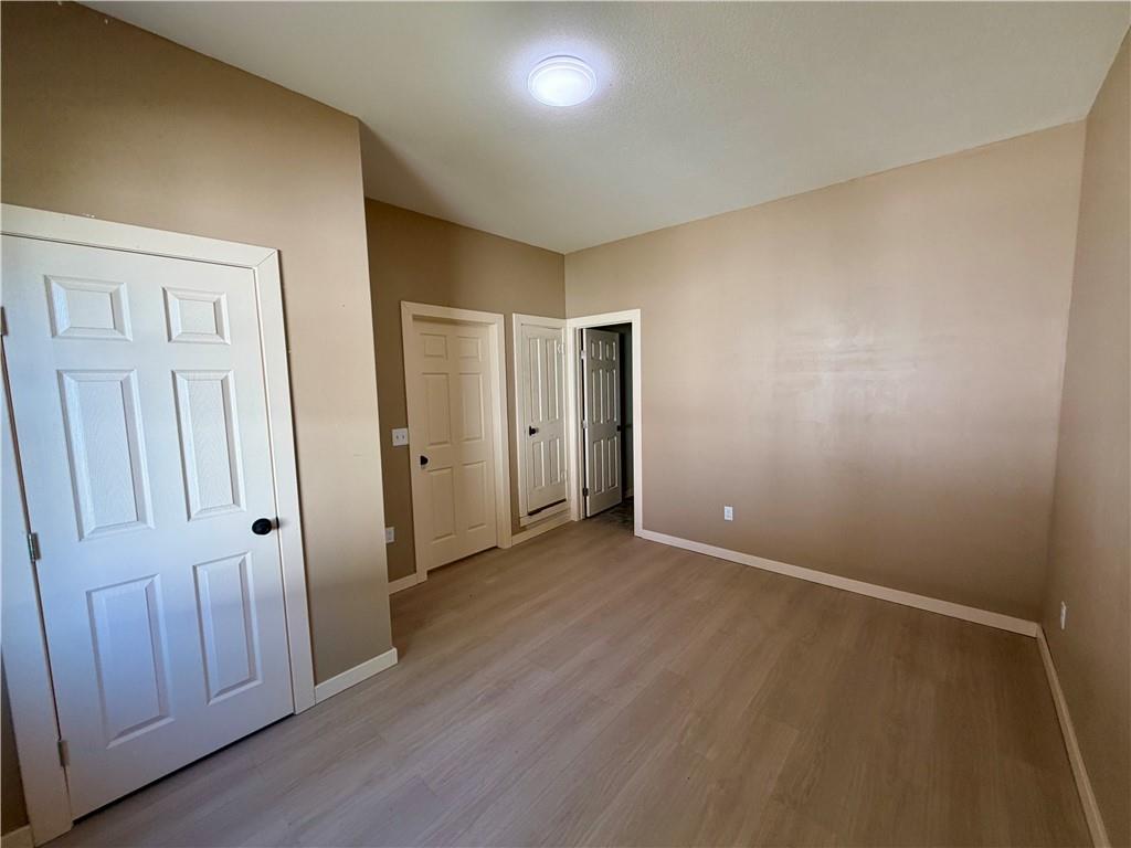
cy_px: 424
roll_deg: +0.9
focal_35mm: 14
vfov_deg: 85.7
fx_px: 457
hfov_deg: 102.1
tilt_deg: -5.1
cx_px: 566
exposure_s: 1/121
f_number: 2.2
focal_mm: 2.22
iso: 160
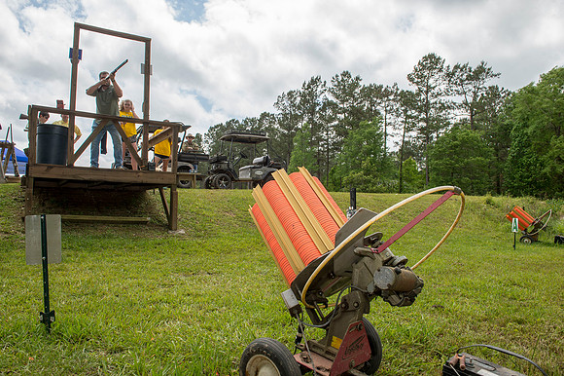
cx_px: 282
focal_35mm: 24
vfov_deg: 53.1
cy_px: 188
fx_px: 376
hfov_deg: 73.8
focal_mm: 24
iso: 160
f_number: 9
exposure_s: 1/200
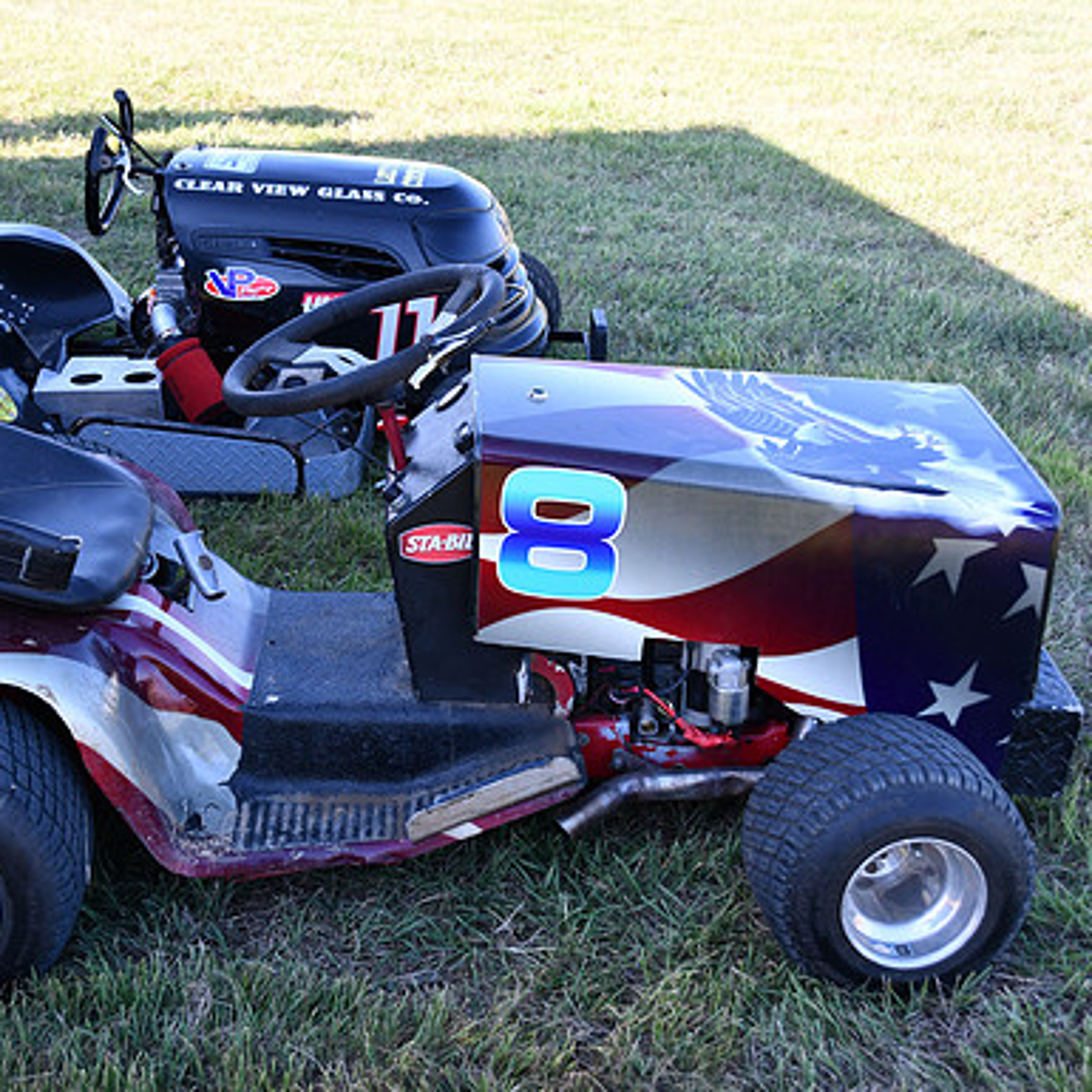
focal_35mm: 50
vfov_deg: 34.0
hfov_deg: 34.0
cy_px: 546
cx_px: 468
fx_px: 1785
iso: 360
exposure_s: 1/250
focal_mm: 26
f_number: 5.6
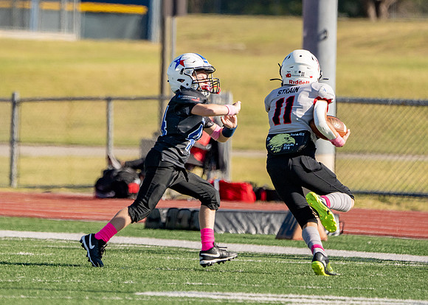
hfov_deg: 2.8
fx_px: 8687
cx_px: 97
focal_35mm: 715
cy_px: 64
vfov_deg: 2.0
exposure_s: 1/2000
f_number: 5.6
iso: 320
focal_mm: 400
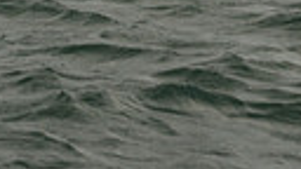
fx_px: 3105
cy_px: -479
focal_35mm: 389
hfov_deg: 5.5
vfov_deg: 3.0
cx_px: 123
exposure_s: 1/640
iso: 250
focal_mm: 82
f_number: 5.6
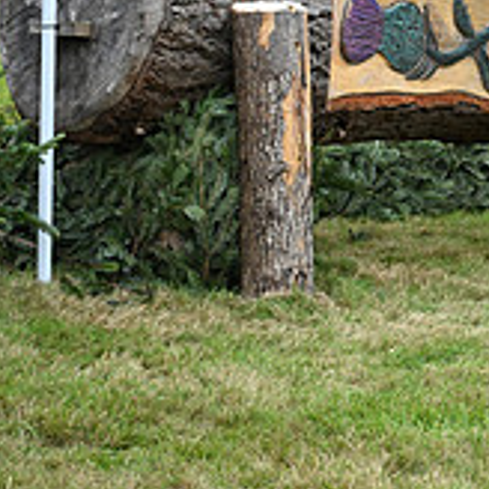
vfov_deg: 11.5
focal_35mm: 150
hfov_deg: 11.0
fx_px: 2397
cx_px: 835
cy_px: -49
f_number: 5.6
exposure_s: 1/1250
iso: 720
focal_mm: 50
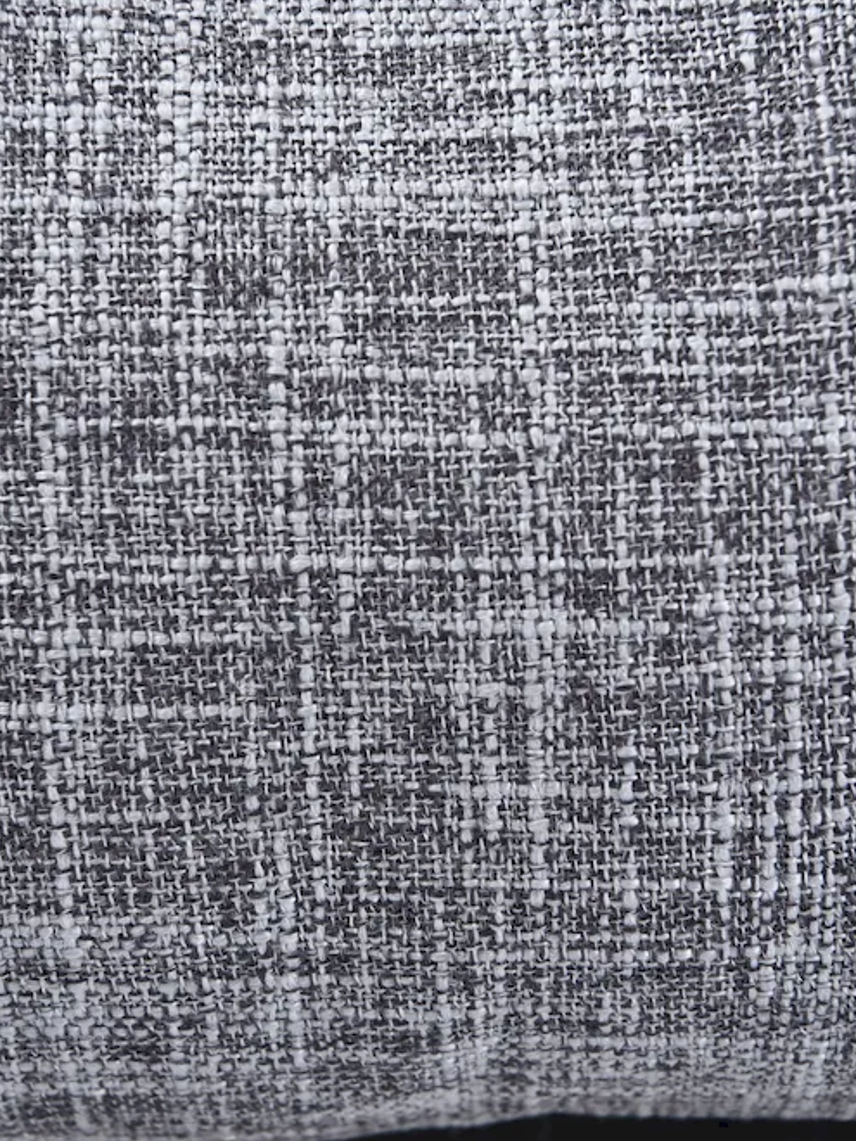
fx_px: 3363
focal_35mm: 102
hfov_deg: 14.5
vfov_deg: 19.3
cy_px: 566
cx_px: 476
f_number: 11
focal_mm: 70
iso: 200
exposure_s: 1/125
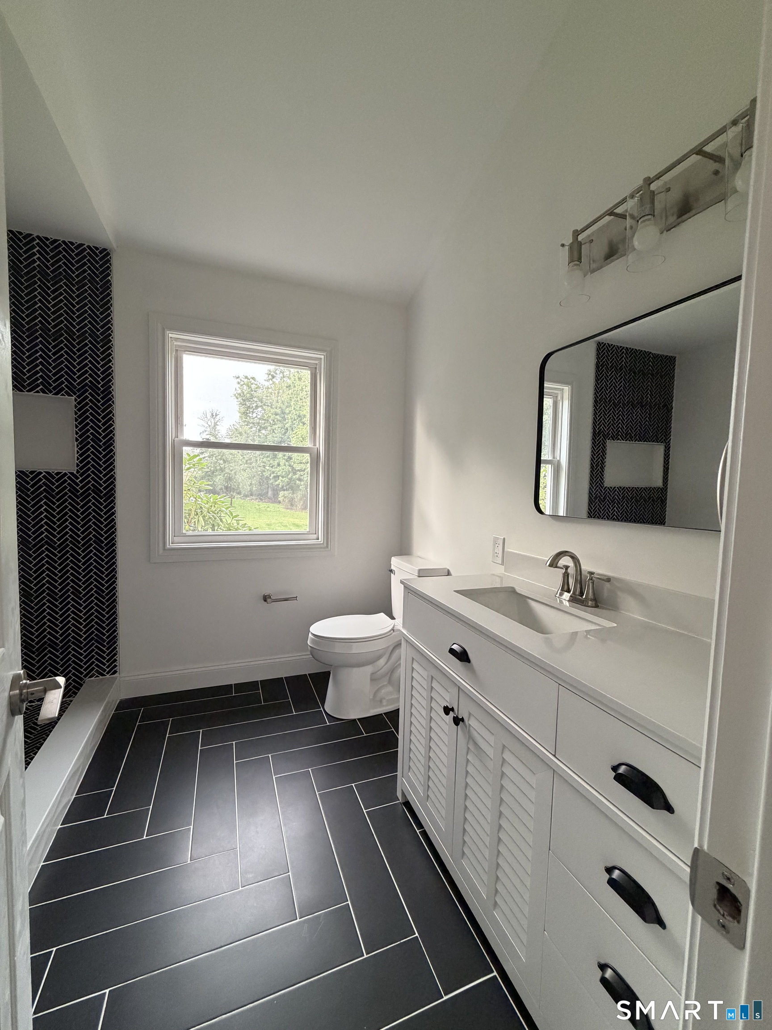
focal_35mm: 14
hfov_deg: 85.7
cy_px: 515
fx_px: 416
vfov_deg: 102.1
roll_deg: -2.2
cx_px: 386
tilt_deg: -3.4
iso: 320
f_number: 2.2
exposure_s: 1/60
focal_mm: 2.22
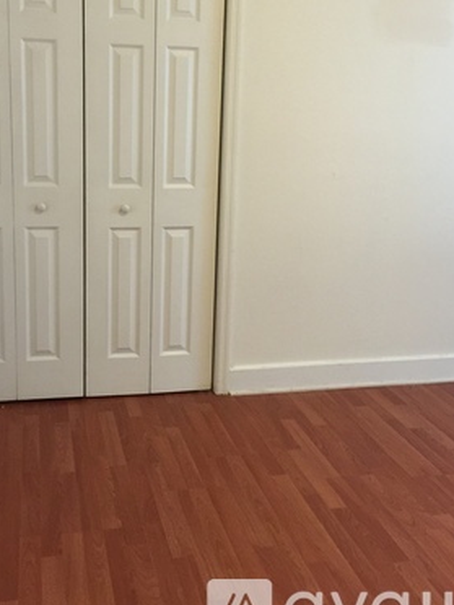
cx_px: 165
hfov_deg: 36.6
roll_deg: -2.1
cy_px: 237
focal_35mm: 39
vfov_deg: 47.5
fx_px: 682
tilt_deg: -9.7
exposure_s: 1/10
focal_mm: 4.15
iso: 125
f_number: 2.2
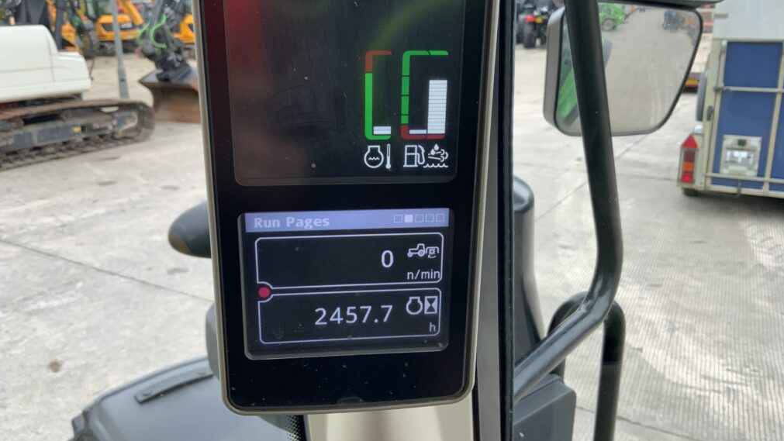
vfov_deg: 36.7
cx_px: 391
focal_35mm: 32
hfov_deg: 61.0
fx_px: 665
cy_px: 198
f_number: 1.8
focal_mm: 3
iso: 16
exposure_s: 1/246
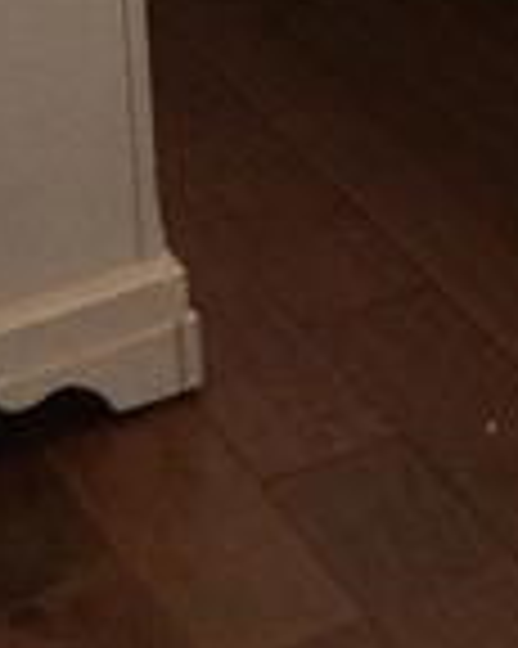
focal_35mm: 166
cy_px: -680
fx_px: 3185
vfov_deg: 10.6
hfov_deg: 8.9
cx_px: 975
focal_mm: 3.3
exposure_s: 1/24
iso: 100
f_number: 2.4
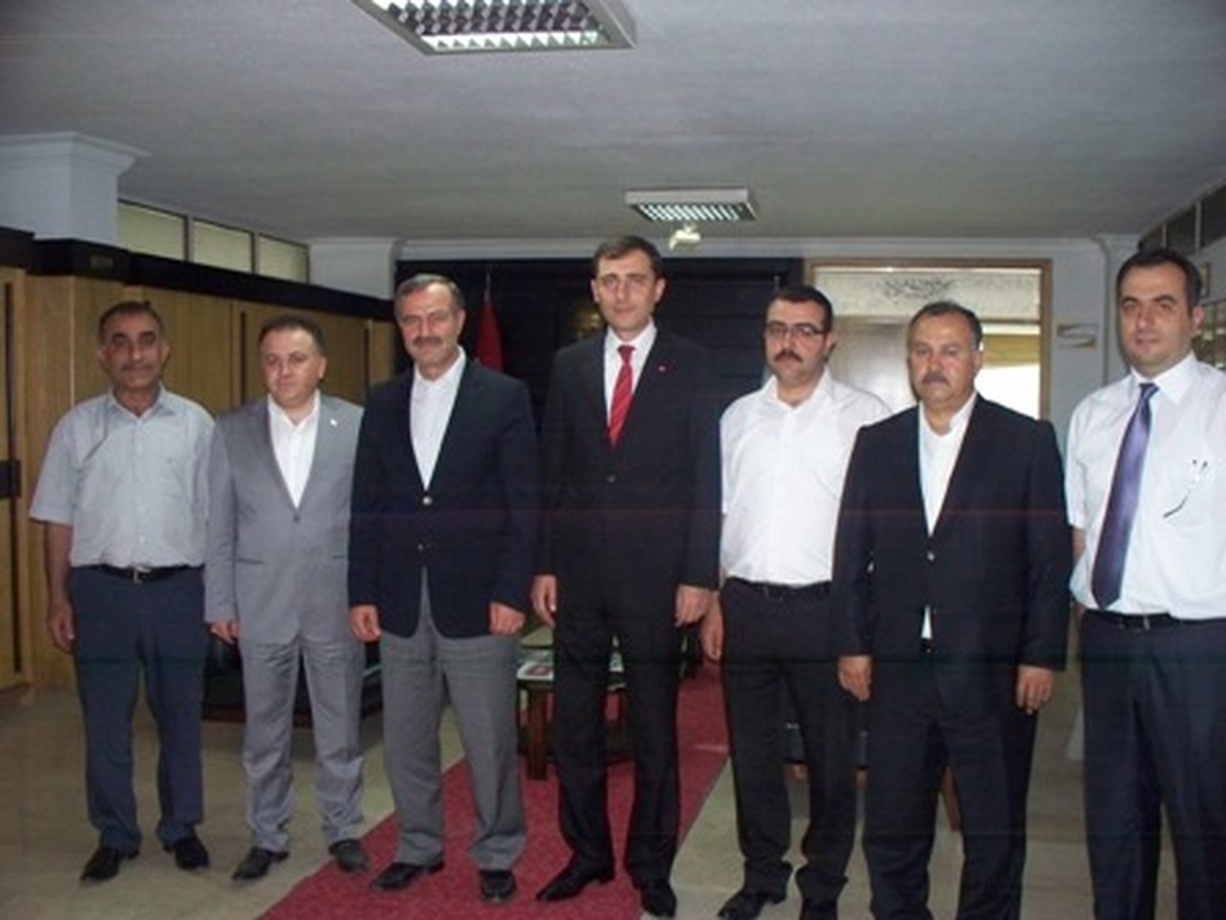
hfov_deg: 51.4
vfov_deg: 39.7
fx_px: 1275
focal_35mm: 36
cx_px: 613
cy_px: 460
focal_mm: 7.54
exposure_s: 1/30
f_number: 2.8
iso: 400
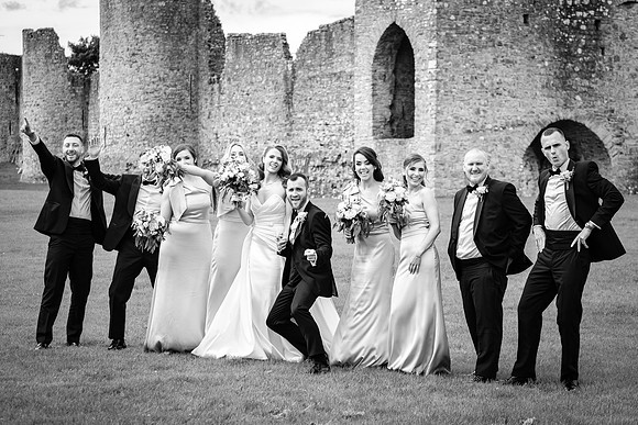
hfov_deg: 22.3
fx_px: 1619
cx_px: 322
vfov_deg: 15.0
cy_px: 212
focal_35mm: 91
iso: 160
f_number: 2.8
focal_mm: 56.3
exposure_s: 1/640
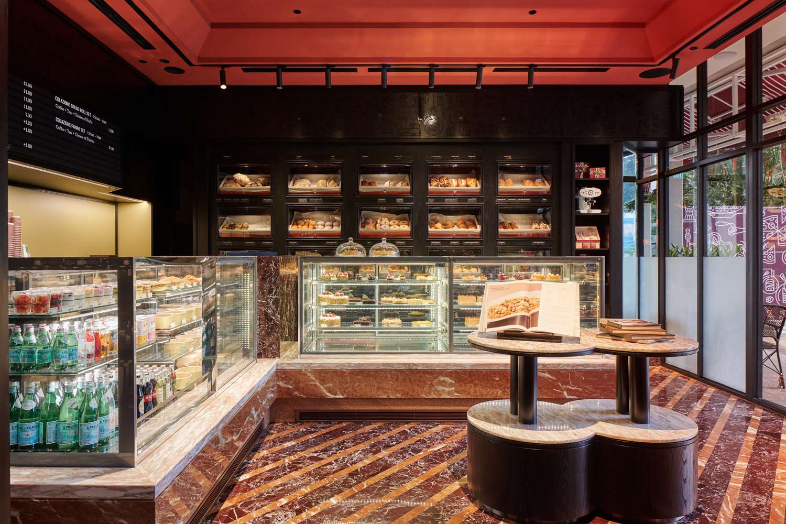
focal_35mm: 22
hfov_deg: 78.6
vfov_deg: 57.2
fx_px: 480
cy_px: 262
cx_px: 393
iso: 400
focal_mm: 22
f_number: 8
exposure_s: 1/3
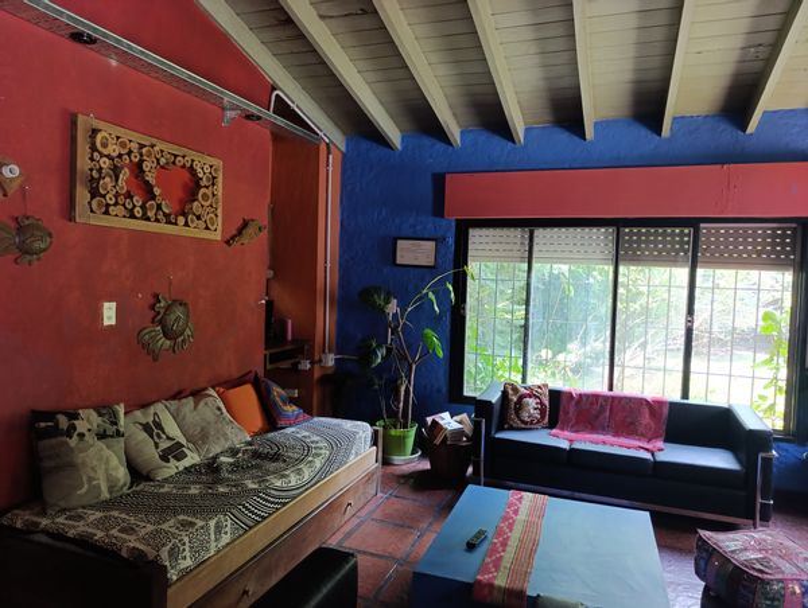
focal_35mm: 23
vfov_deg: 59.0
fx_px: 538
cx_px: 404
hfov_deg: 73.8
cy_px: 304
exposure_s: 1/100
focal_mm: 6.14
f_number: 1.6
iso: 800
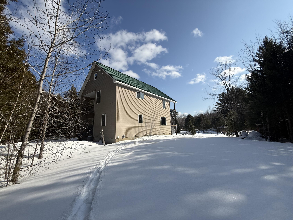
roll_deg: +1.4
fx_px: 119
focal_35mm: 14
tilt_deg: +8.5
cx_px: 146
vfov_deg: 85.7
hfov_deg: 102.1
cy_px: 110
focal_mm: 2.22
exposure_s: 1/4425
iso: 50
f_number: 2.2
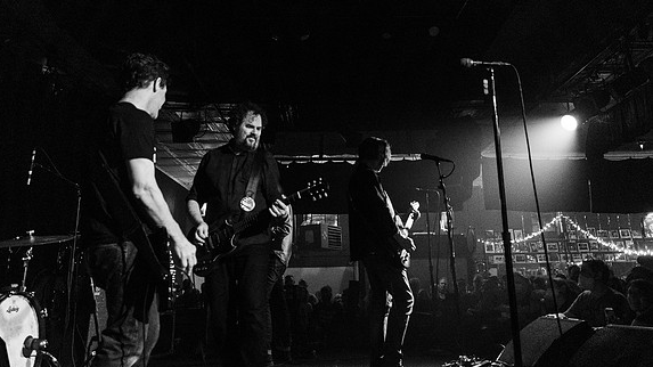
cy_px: 154
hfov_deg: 62.6
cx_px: 325
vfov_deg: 37.7
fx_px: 537
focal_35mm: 31
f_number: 3.2
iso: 3200
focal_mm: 24
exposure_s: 1/80
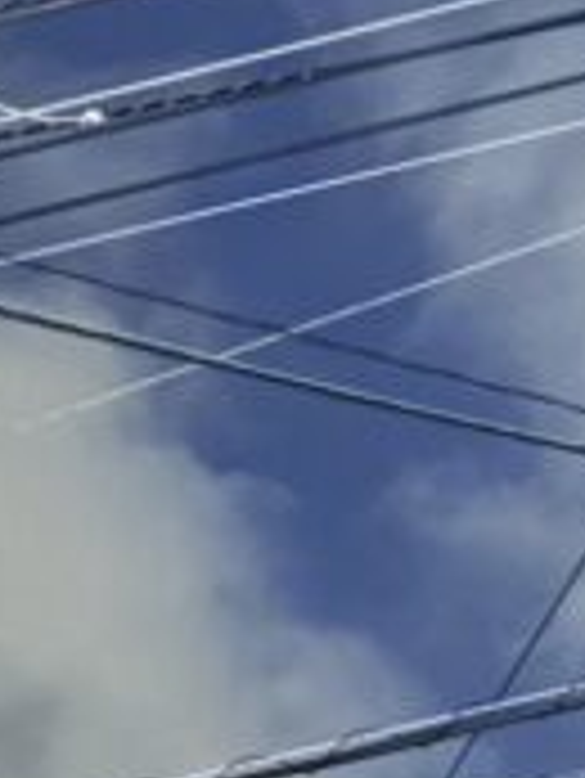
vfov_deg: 12.8
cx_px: 1408
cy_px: 333
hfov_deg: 8.8
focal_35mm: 154
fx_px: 3466
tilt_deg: +47.8
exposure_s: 1/3
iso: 1250
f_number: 1.6
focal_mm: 5.96
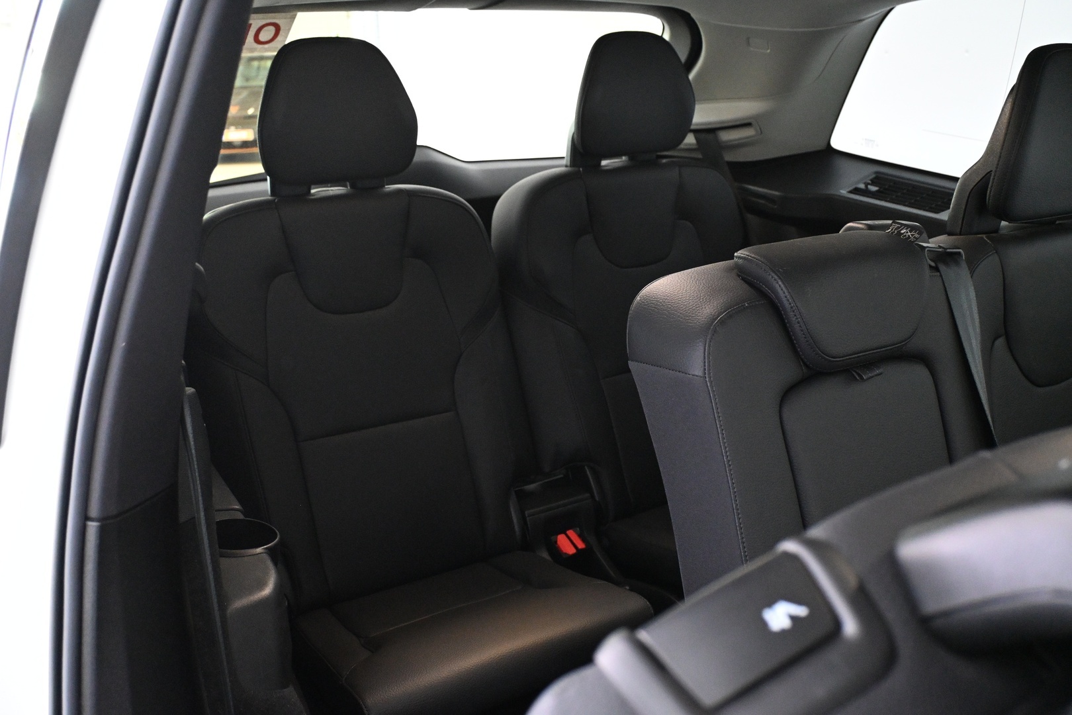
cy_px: 358
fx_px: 960
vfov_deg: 40.8
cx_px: 536
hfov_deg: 58.3
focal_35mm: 32
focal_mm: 21.5
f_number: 4
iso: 4000
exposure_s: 1/20
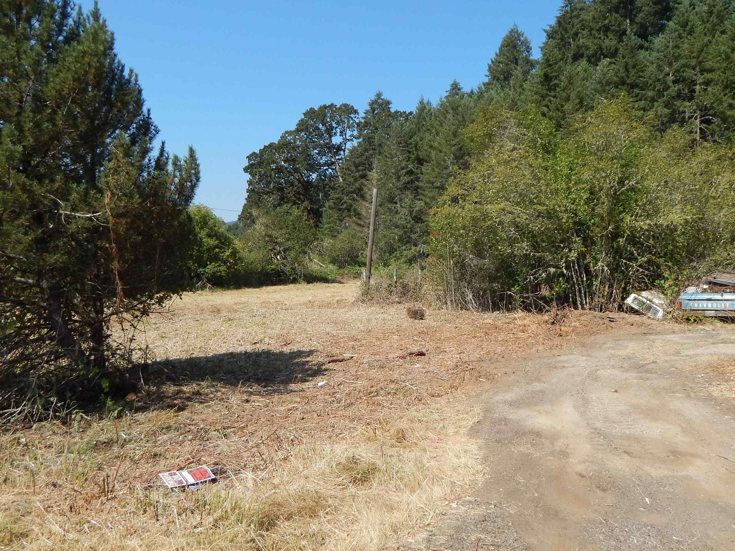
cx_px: 438
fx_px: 595
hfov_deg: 62.9
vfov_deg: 49.7
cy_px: 267
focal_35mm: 28
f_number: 6
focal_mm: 4
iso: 125
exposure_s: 1/400
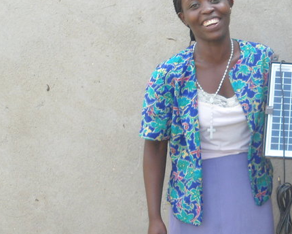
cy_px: 167
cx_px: 334
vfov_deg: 21.1
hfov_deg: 24.4
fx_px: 622
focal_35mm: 72
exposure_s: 1/125
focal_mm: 5.6
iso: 80
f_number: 3
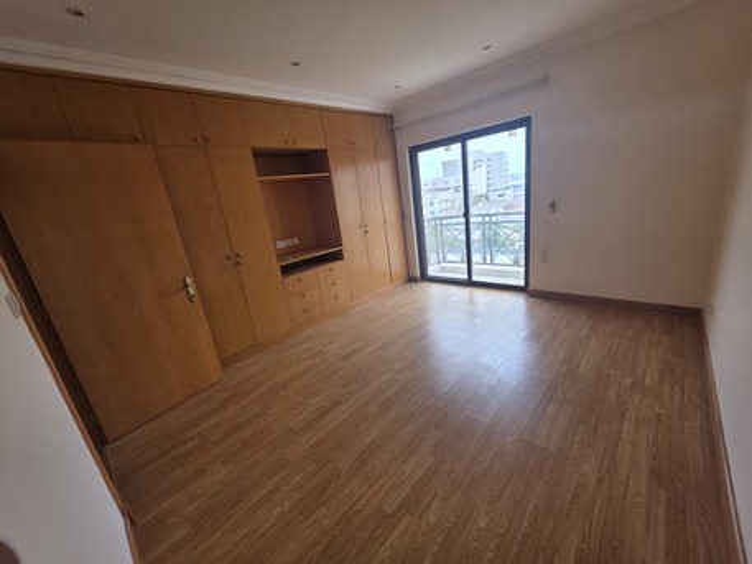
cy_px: 282
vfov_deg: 89.9
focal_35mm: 13
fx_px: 282
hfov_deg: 106.2
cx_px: 376
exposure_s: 1/359
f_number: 1.9
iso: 64
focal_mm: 2.2
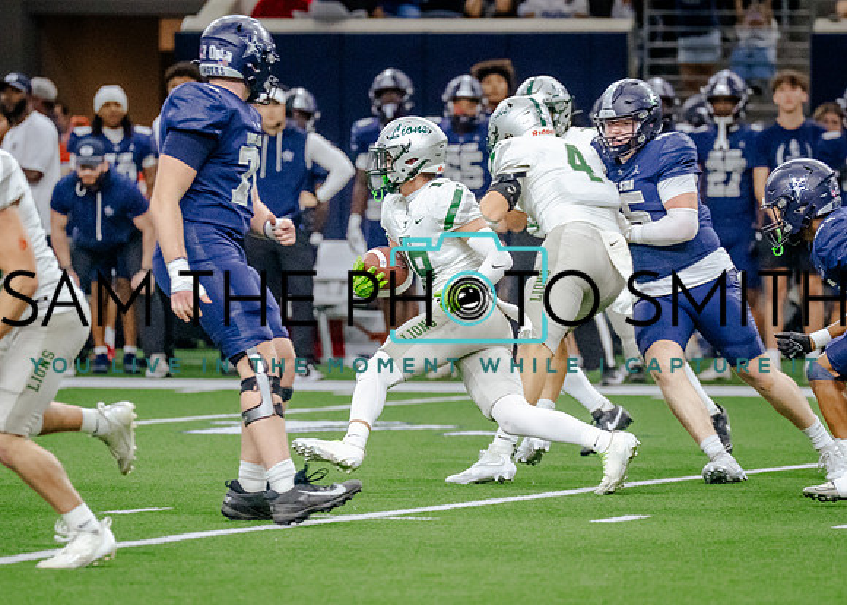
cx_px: 539
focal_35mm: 413
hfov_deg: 4.9
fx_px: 9941
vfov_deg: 3.5
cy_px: 336
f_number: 2.8
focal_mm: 200
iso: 3200
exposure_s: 1/1250
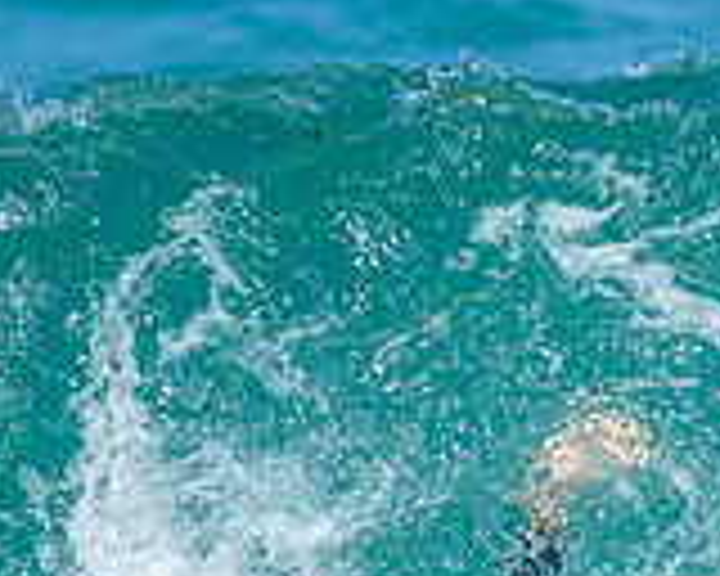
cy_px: 696
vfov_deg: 0.5
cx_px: 693
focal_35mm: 2900
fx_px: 61797
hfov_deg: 0.7
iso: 400
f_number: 6.3
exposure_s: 1/2500
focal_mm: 800
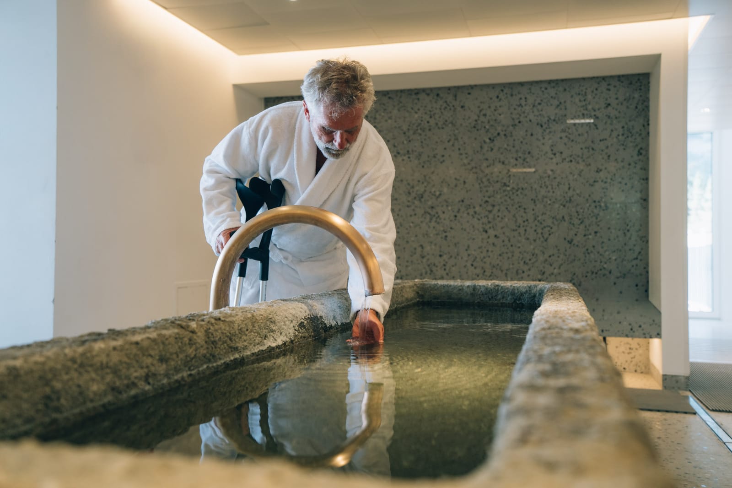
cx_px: 366
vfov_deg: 38.9
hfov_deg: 55.8
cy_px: 244
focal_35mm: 34
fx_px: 691
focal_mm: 34
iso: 400
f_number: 2.8
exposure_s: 1/200
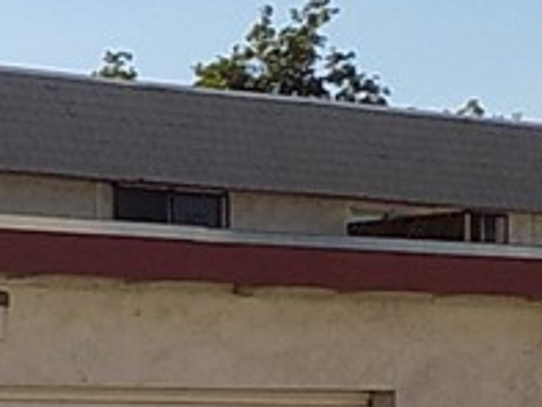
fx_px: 2193
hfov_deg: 12.5
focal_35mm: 140
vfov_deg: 10.4
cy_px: 536
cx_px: -517
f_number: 3.2
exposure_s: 1/1000
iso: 80
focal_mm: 4.8
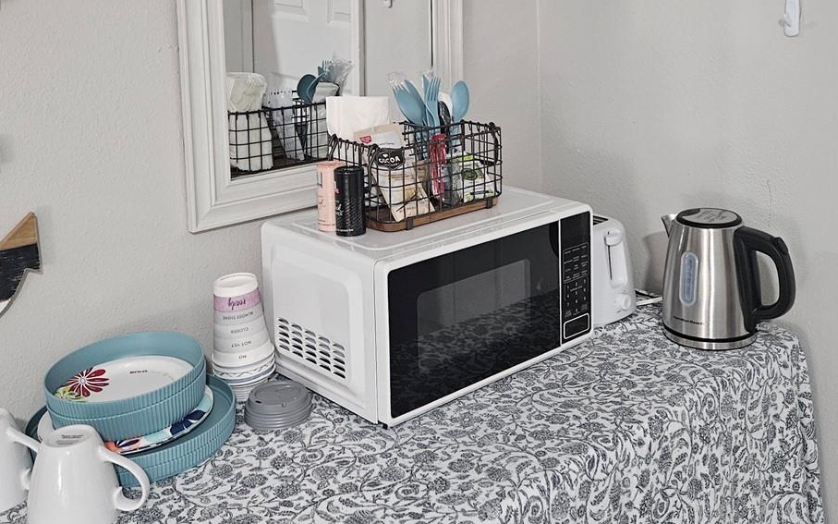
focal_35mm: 43
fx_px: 982
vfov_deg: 28.8
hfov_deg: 46.0
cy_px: 66
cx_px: 489
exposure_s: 1/40
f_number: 1.8
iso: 640
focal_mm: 5.4
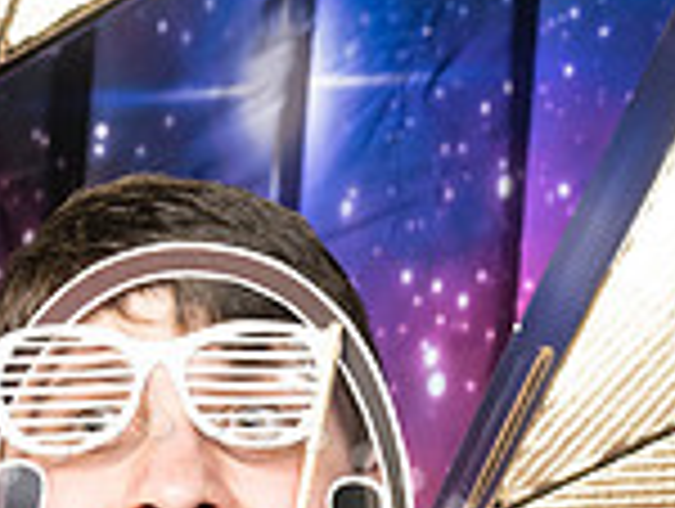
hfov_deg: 5.8
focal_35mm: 339
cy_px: 1112
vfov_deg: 4.3
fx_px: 6621
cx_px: 202
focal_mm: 59
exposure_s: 1/125
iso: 320
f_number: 9
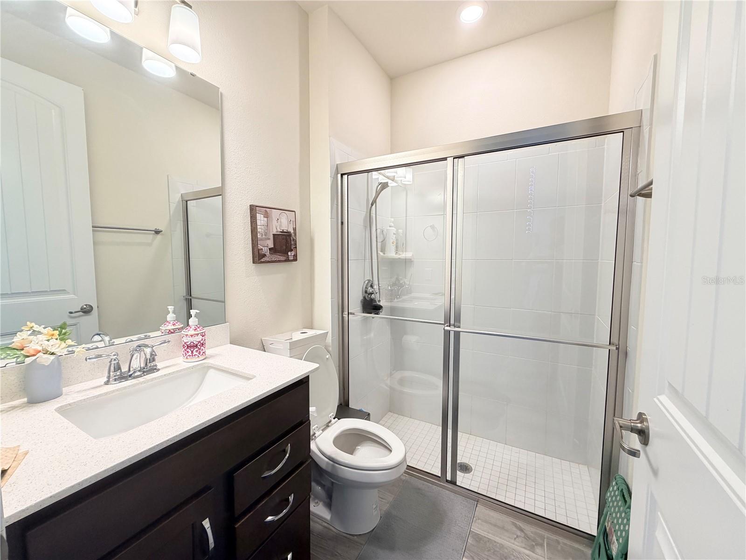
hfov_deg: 102.1
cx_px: 373
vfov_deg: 85.7
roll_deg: +0.7
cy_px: 280
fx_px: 302
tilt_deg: -4.7
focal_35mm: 14
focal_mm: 2.22
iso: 250
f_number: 2.2
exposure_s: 1/60
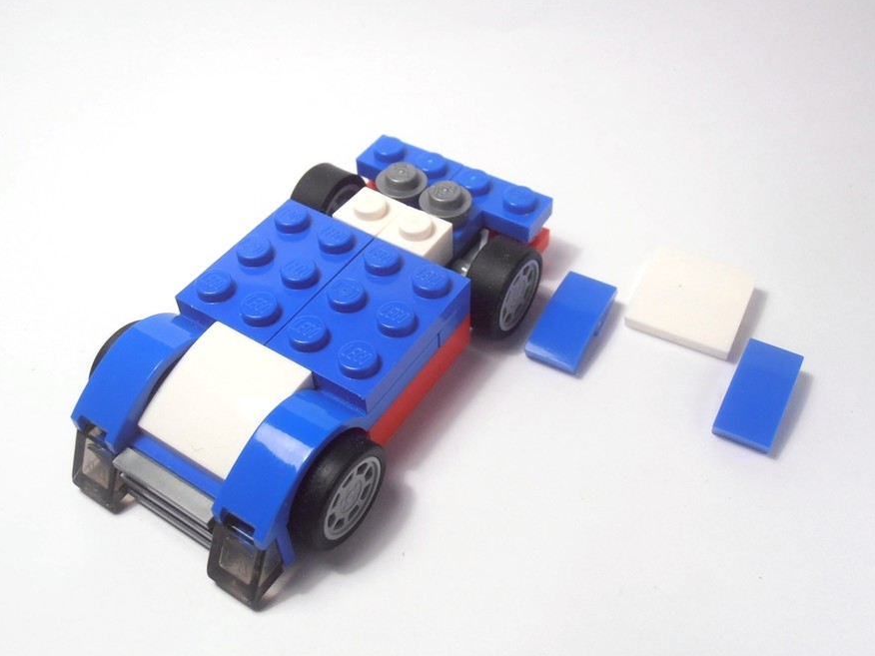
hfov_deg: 49.0
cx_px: 447
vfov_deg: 37.7
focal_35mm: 38
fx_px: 961
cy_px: 331
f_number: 3.9
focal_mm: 6.61
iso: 80
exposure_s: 1/50
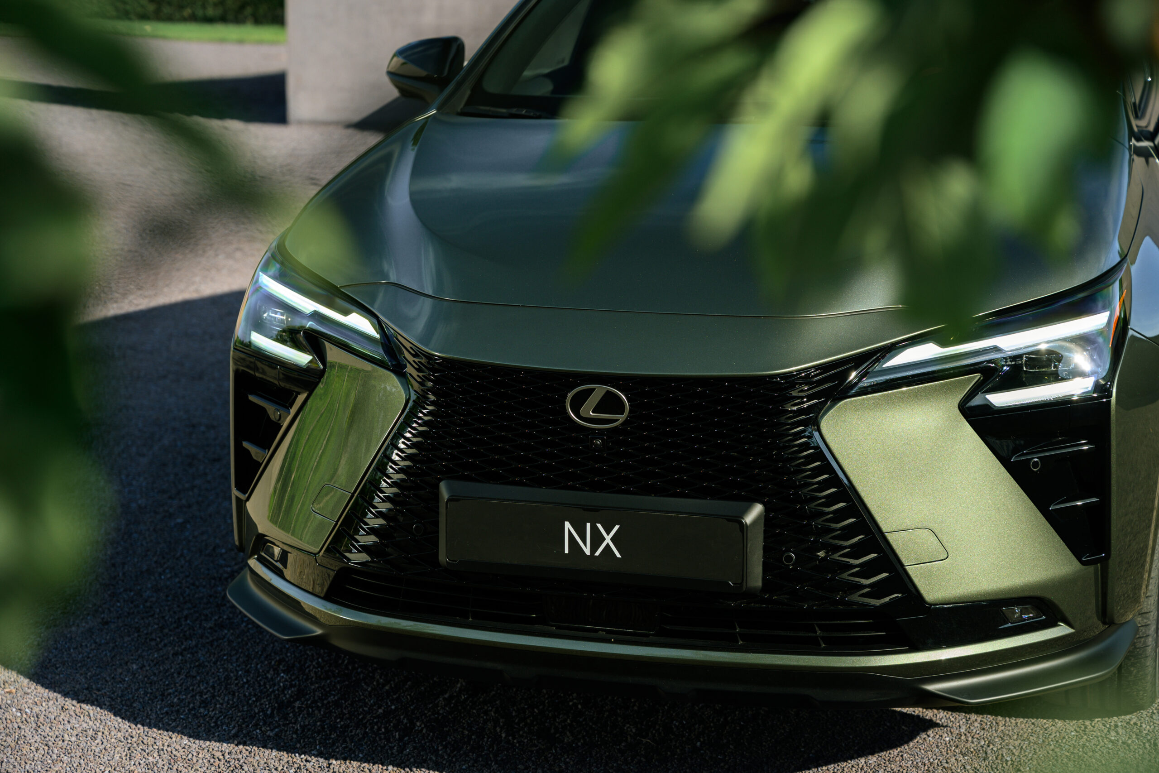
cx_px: 580
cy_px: 386
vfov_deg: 19.5
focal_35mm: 70
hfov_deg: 28.8
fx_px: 2254
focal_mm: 70
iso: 160
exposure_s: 1/800
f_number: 4
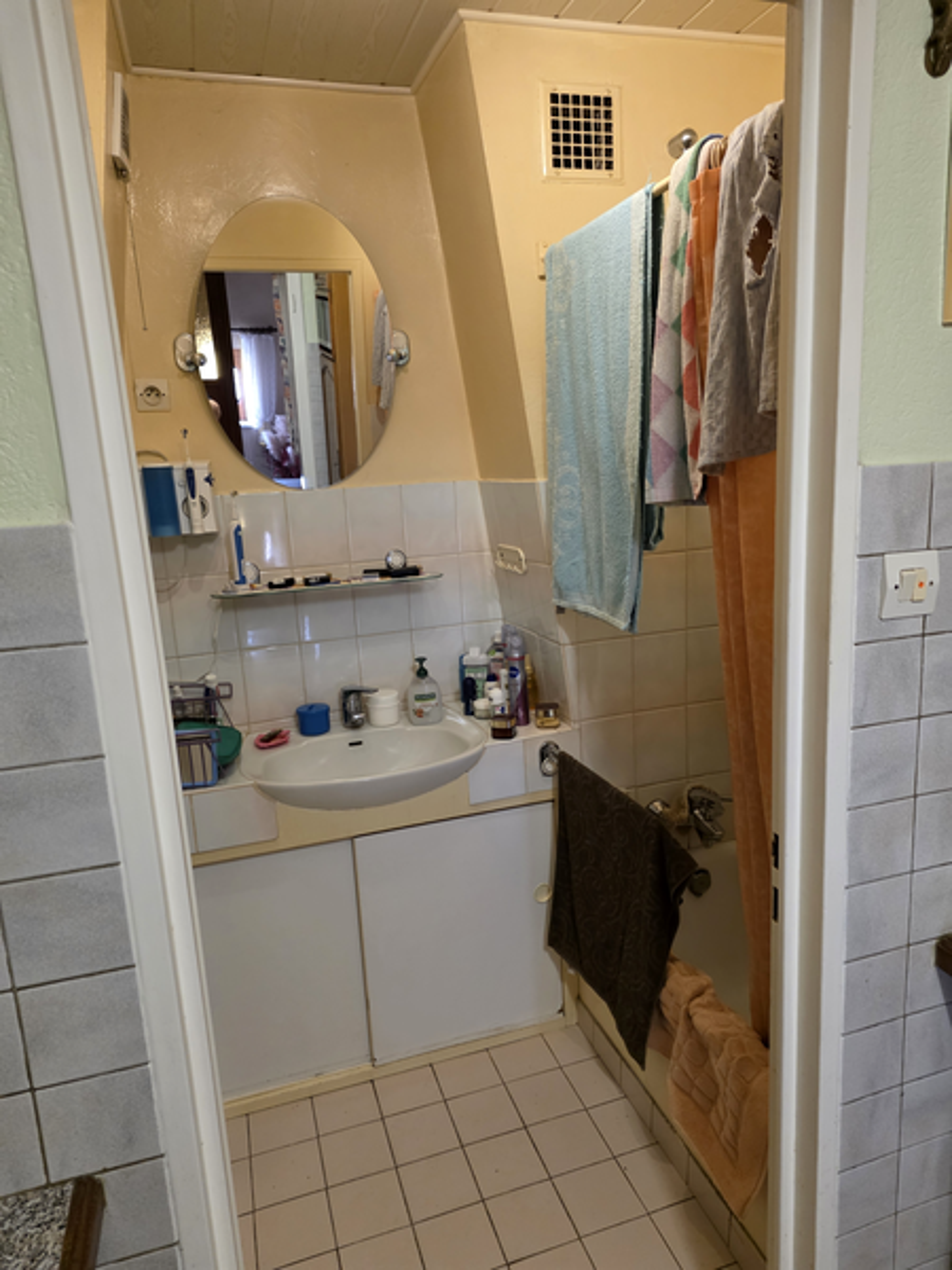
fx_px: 843
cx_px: 476
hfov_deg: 58.9
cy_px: 635
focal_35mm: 23
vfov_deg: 73.9
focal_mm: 6.25
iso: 800
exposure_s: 1/100
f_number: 1.7
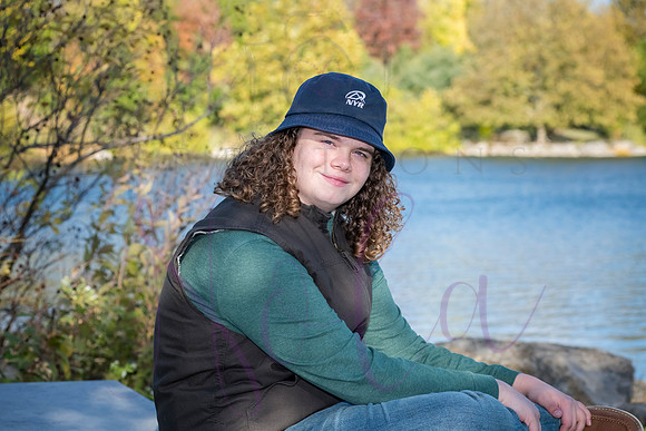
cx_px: 323
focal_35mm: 86
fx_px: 1544
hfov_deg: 23.6
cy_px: 216
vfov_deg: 15.9
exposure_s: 1/1000
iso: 640
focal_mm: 86
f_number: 6.3
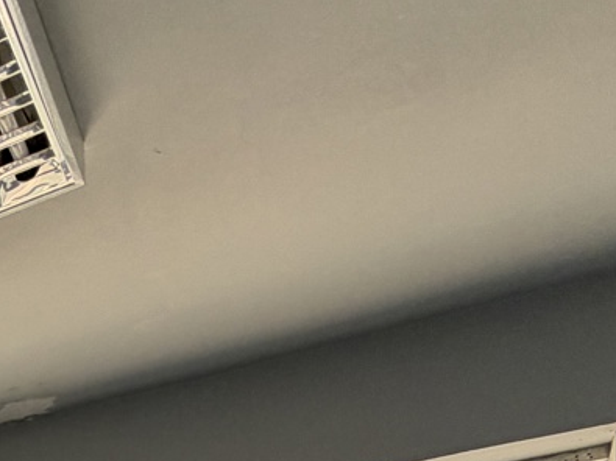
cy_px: 995
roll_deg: -0.3
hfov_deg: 19.7
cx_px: -540
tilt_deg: -0.3
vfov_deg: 15.6
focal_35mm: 68
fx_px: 1210
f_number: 2.2
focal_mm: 2.22
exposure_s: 1/121
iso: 80
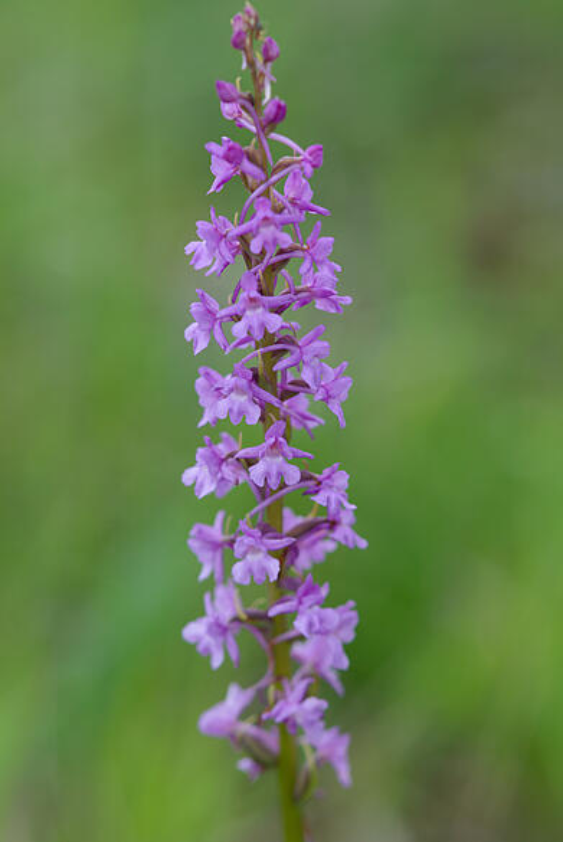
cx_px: 282
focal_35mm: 135
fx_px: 3161
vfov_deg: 15.2
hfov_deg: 10.2
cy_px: 421
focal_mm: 90
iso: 100
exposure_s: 1/160
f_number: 4
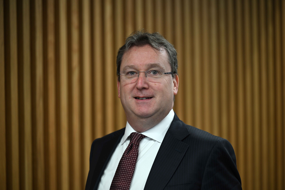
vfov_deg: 8.9
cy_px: 95
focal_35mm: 155
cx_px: 142
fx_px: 1227
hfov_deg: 13.2
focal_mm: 155
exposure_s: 1/200
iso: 500
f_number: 2.8
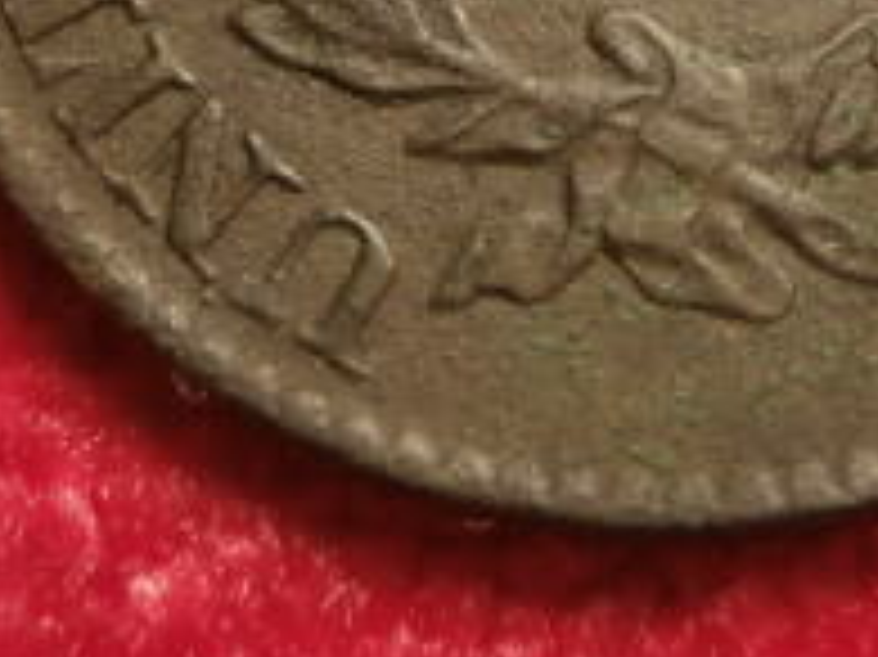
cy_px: -220
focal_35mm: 125
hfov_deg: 15.6
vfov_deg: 11.5
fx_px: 3169
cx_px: 747
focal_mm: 6.67
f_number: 3.9
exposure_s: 1/25
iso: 200
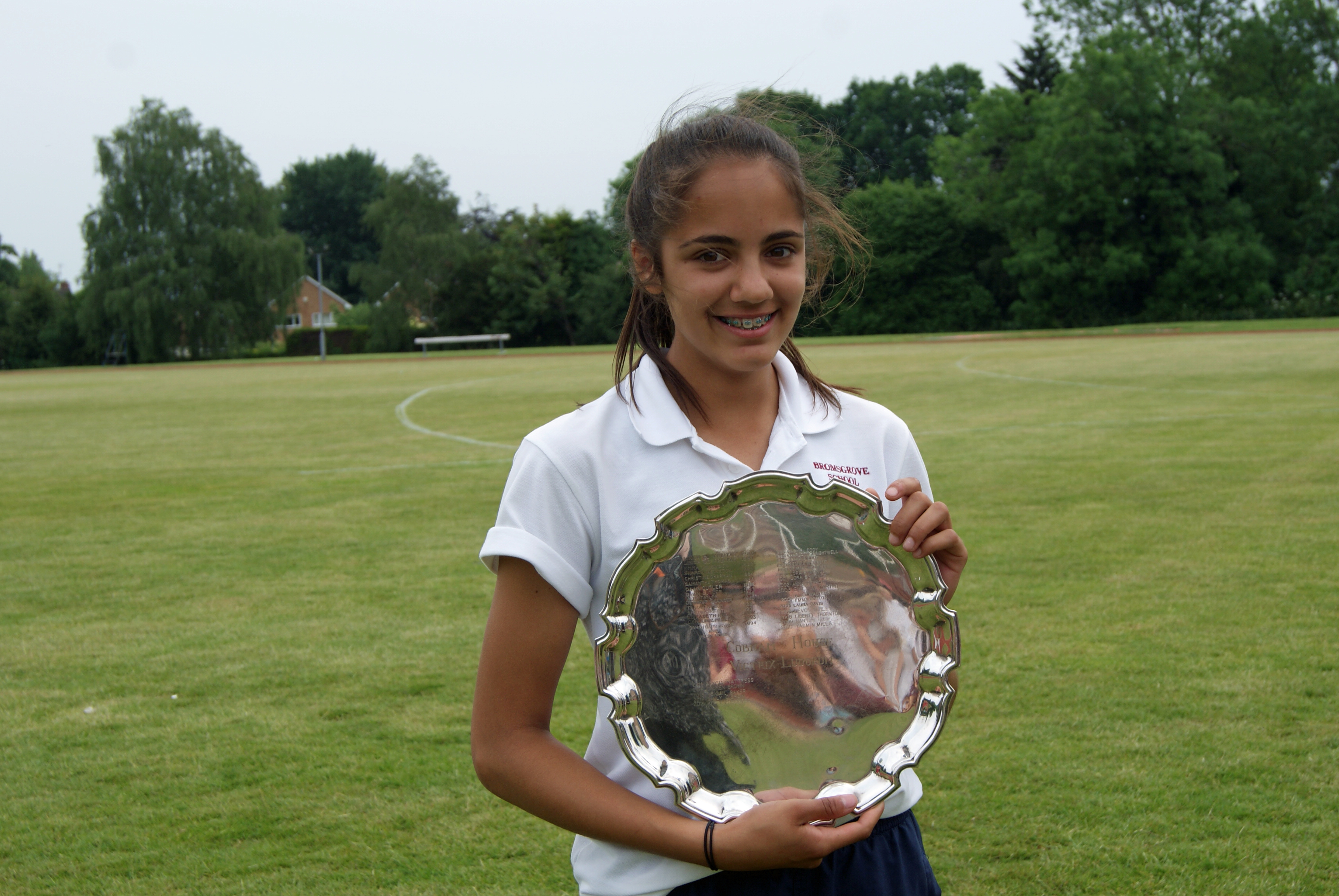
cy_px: 498
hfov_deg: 22.0
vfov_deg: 14.8
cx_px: 734
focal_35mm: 93
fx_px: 3447
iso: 100
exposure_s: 1/200
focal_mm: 55
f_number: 8
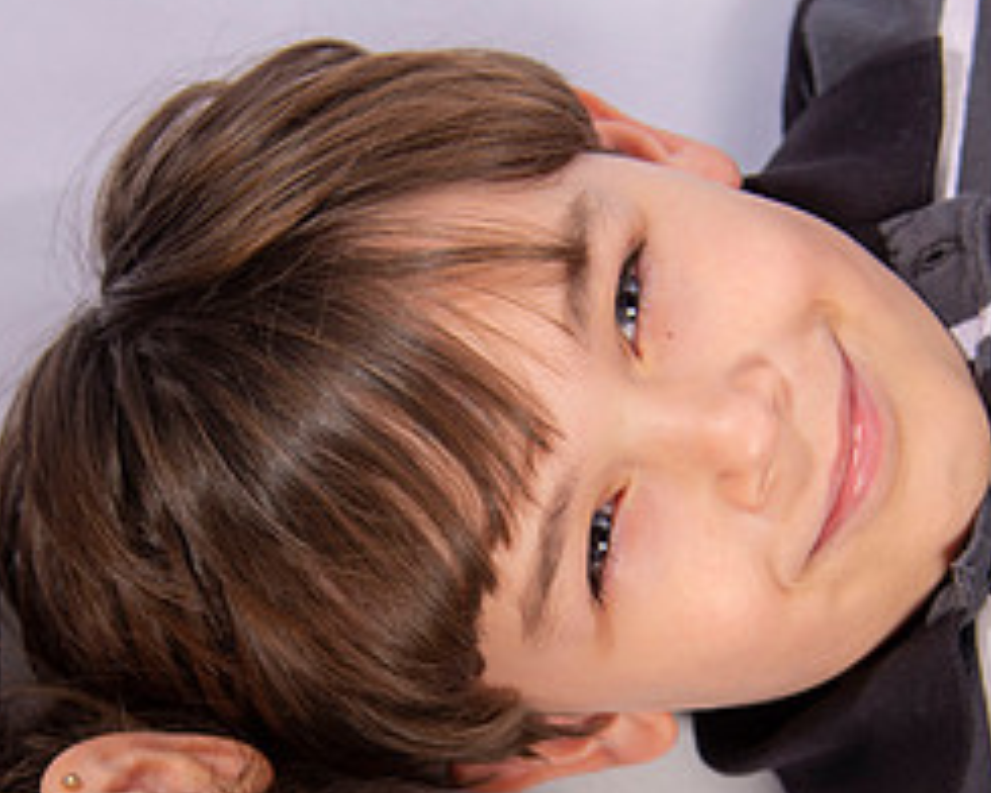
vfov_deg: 12.0
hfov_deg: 15.0
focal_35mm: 128
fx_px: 3754
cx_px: 445
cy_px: 722
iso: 125
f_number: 4.5
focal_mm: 50
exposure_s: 1/160
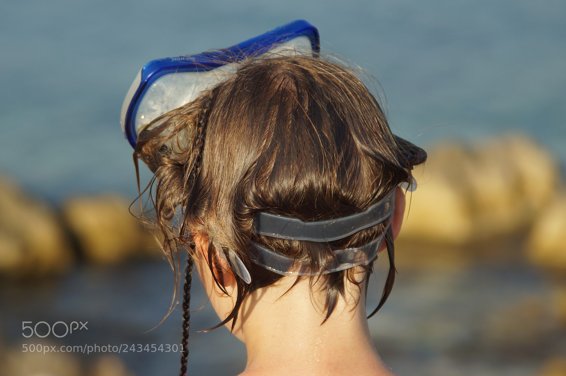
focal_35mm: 202
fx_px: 3180
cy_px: 188
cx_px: 283
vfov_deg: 6.8
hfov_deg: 10.2
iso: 100
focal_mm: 135
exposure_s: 1/250
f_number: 5.6
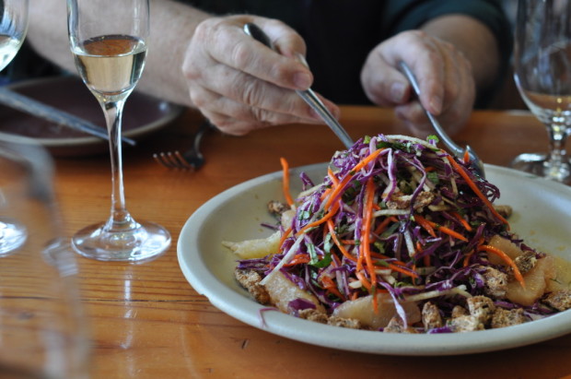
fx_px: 1187
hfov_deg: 27.0
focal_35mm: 75
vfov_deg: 18.1
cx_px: 286
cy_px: 190
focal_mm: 50
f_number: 4
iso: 400
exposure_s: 1/60
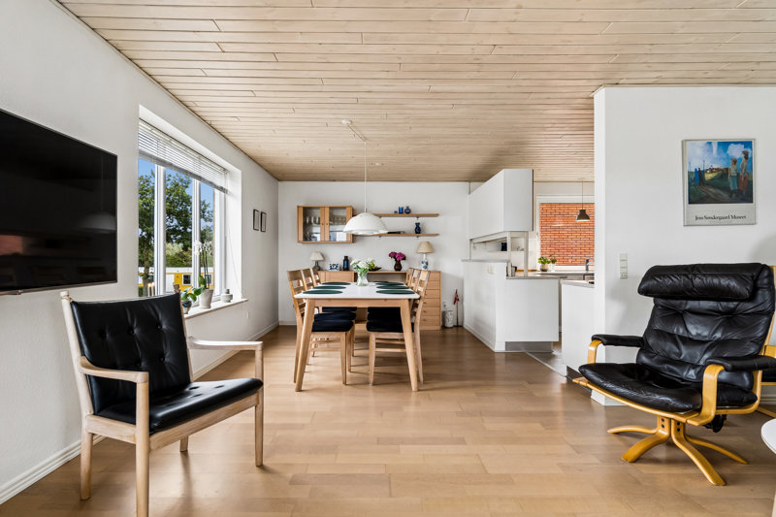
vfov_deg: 67.4
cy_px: 258
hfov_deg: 90.0
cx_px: 388
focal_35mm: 18
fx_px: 388
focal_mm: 12
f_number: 8
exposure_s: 1/8
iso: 200
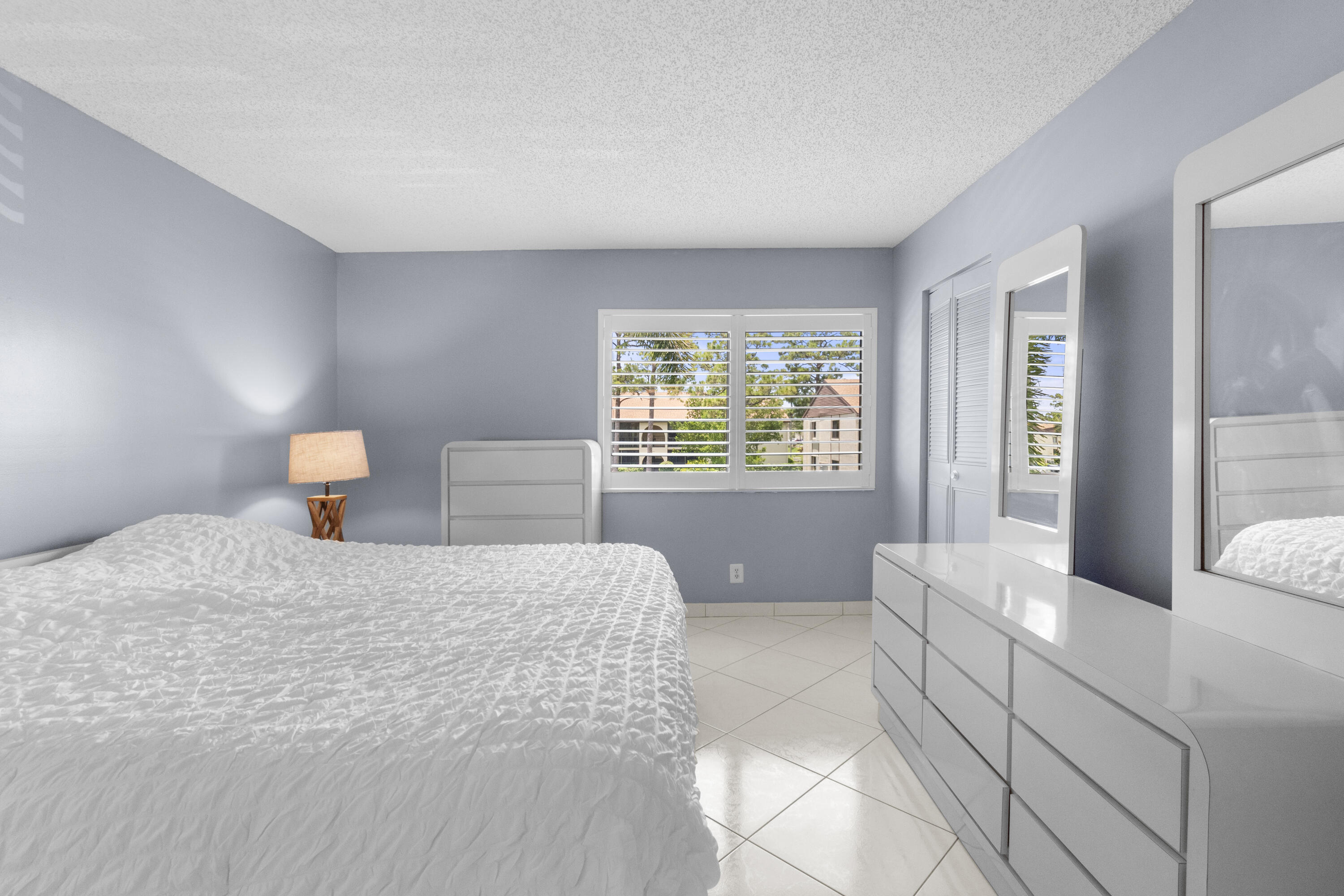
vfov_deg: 77.3
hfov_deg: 100.4
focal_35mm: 15
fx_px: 560
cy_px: 448
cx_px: 672
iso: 100
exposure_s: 1/15
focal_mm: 10
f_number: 8
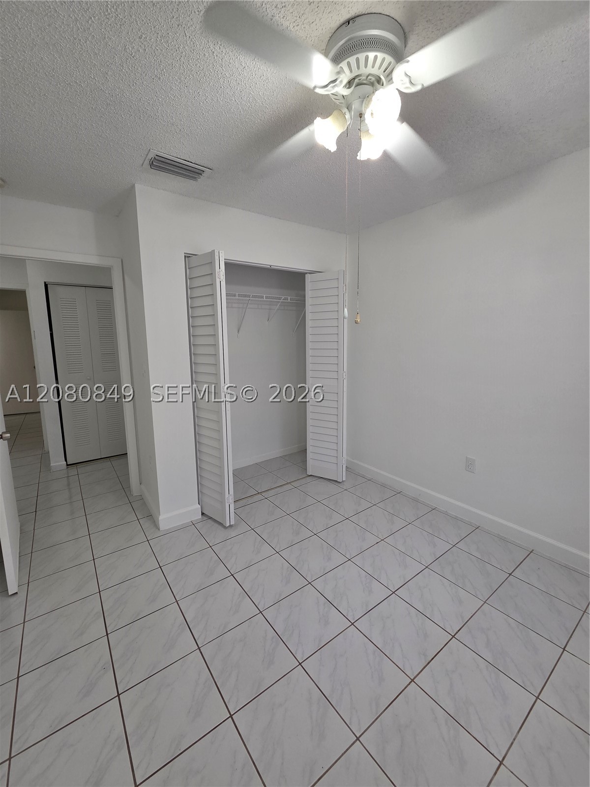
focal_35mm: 13
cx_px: 295
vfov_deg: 106.2
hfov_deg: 89.9
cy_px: 394
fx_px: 295
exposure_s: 1/120
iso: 125
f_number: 2.2
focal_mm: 2.2
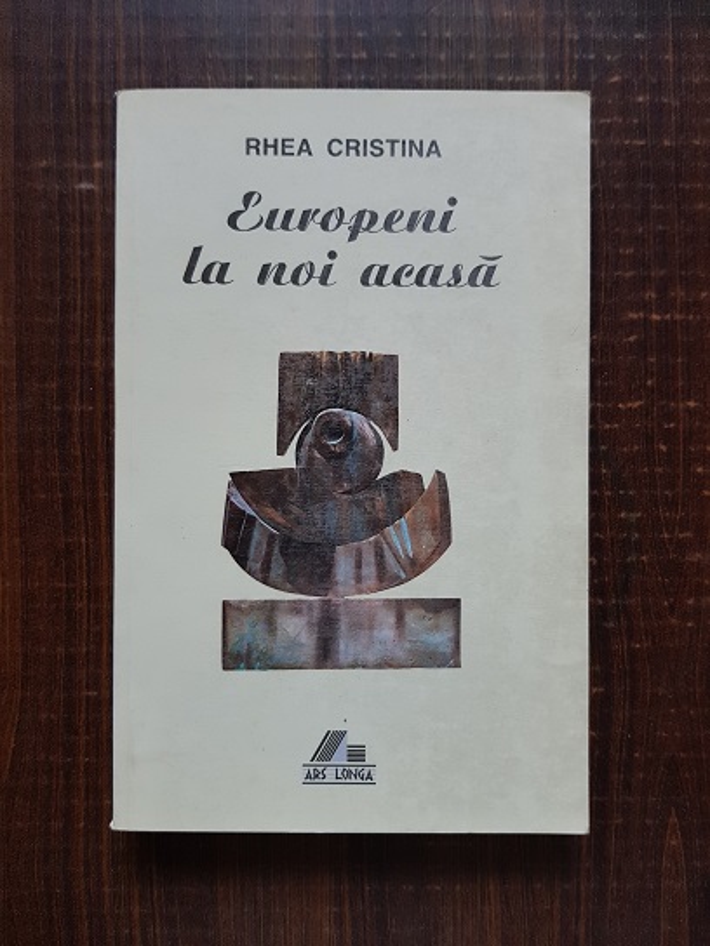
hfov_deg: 53.1
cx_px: 355
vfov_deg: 67.3
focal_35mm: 26
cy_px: 473
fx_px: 711
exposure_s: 1/30
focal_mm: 4.3
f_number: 1.7
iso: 200
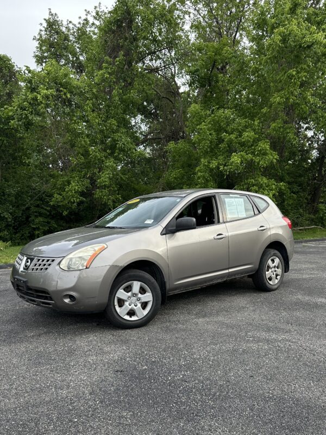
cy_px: 218
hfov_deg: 56.8
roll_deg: -0.9
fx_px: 301
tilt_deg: -5.5
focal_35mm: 24
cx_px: 163
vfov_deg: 71.6
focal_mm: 6.86
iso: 80
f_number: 1.78
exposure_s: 1/704
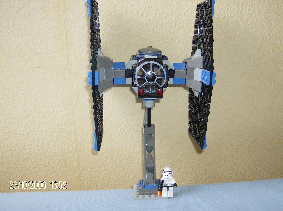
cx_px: 148
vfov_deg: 35.8
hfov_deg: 46.9
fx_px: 326
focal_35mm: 40
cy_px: 95
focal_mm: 6
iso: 200
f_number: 2.8
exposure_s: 1/60
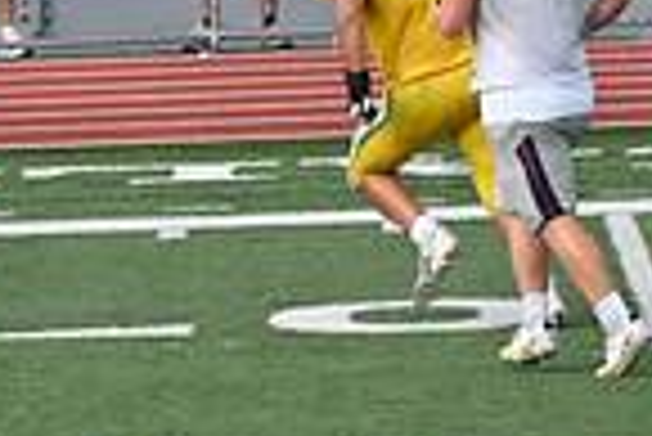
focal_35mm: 901
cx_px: -486
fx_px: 16334
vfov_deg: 1.5
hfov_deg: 2.3
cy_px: 79
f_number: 5.6
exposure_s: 1/800
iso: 200
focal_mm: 150
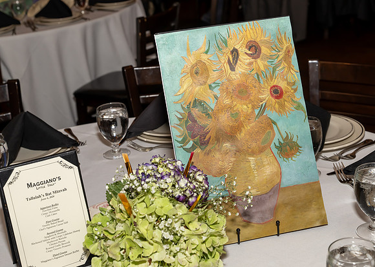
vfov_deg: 23.5
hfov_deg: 32.5
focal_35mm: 60
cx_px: 207
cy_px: 129
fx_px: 644
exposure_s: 1/250
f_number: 7.1
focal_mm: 56
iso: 500
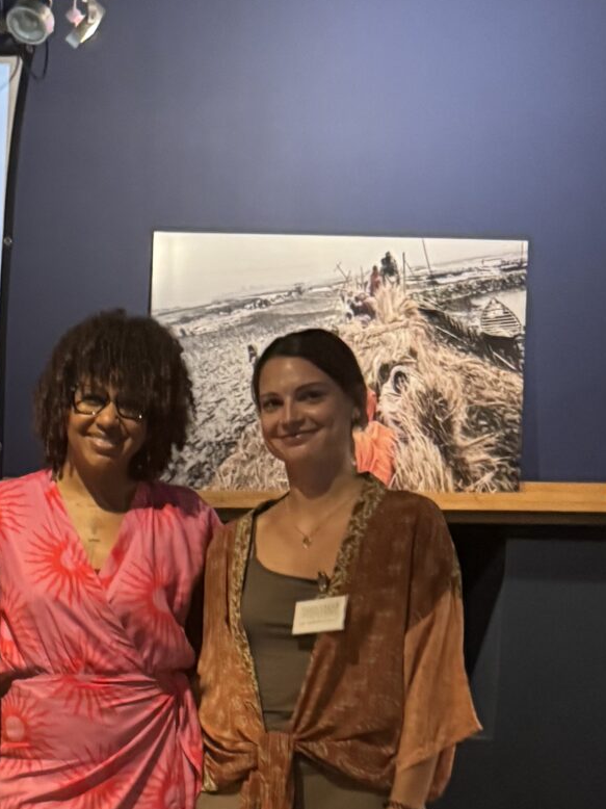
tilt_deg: -5.3
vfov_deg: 23.9
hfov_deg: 16.7
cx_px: -347
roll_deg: +1.0
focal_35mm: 79
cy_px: 758
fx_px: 1845
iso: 800
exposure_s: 1/50
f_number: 1.78
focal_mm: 6.76
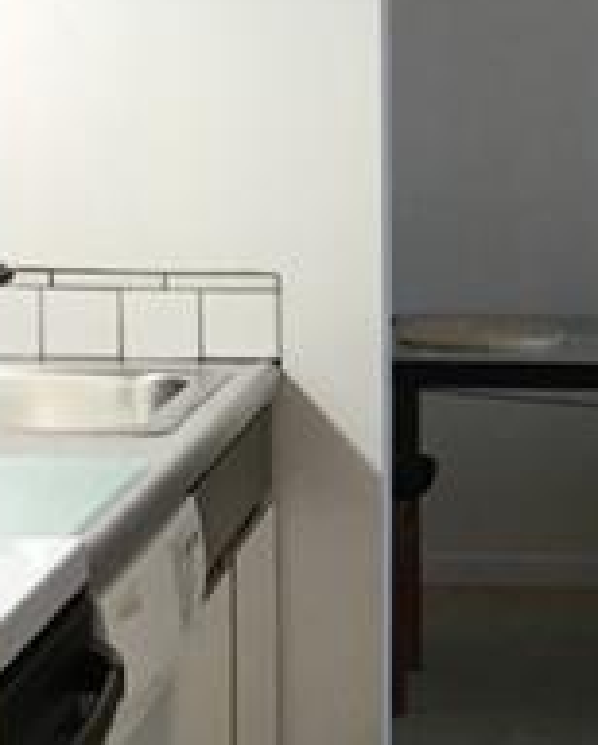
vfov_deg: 15.9
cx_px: 769
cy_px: 470
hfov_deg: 12.4
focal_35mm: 121
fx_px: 2673
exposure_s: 1/30
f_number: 2.4
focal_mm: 3.3
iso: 64
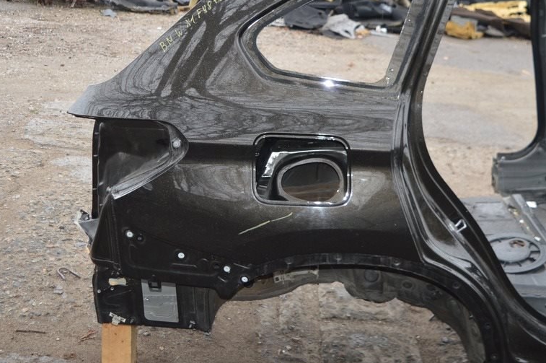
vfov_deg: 28.6
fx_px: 707
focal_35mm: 47
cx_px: 250
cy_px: 129
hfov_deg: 42.2
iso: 320
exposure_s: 1/125
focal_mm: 23
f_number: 4
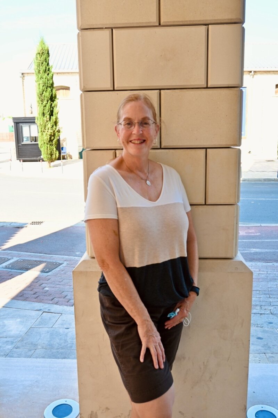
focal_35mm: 32
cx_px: 139
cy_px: 209
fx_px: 374
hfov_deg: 40.8
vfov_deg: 58.3
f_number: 4.5
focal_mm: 21.5
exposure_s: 1/250
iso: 200
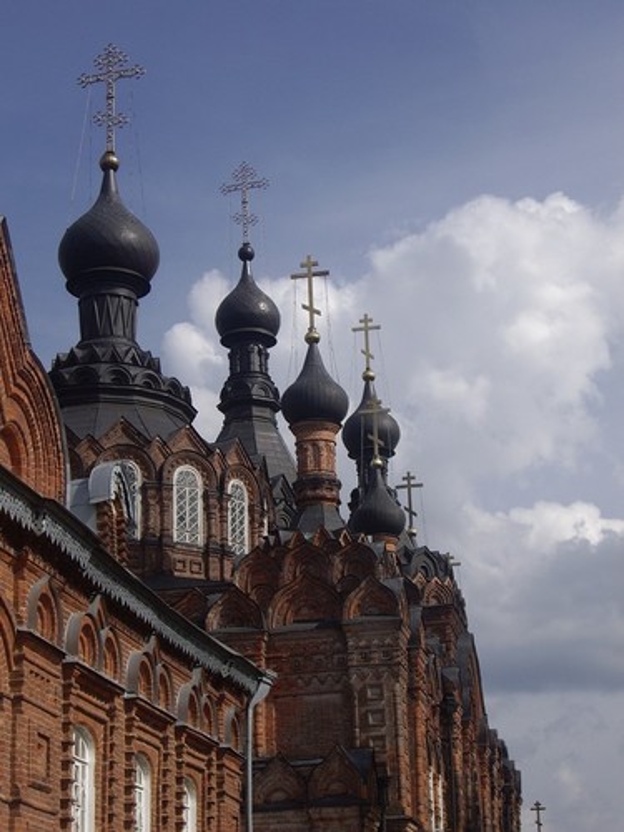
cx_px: 312
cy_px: 416
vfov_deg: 25.0
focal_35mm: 78
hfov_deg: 18.9
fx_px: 1875
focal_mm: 16.3
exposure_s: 1/200
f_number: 8.6
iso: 50
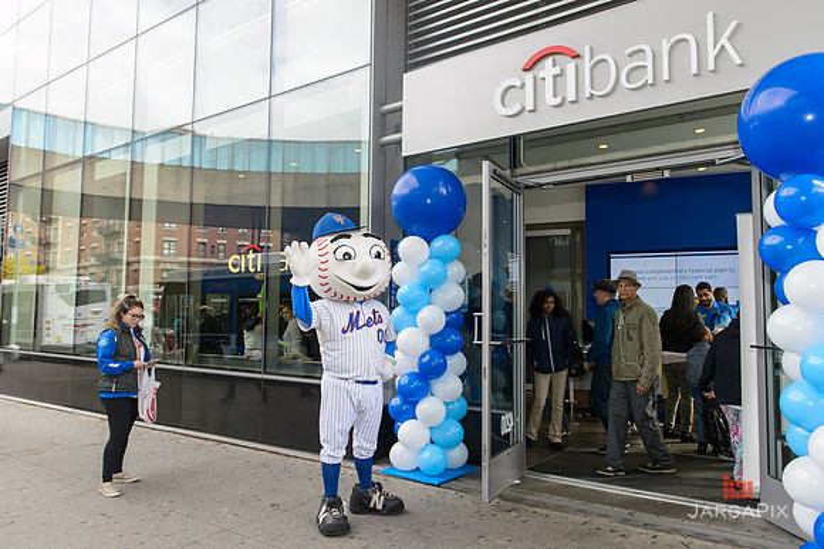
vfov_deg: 47.9
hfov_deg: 67.4
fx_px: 618
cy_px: 274
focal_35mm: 27
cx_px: 412
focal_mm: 27
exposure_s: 1/250
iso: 400
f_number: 4.5
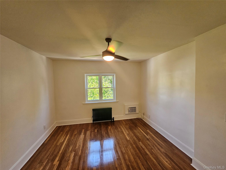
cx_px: 113
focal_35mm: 13
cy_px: 85
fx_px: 85
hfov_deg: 106.2
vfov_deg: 89.9
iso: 200
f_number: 2.2
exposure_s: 1/100
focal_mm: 2.2
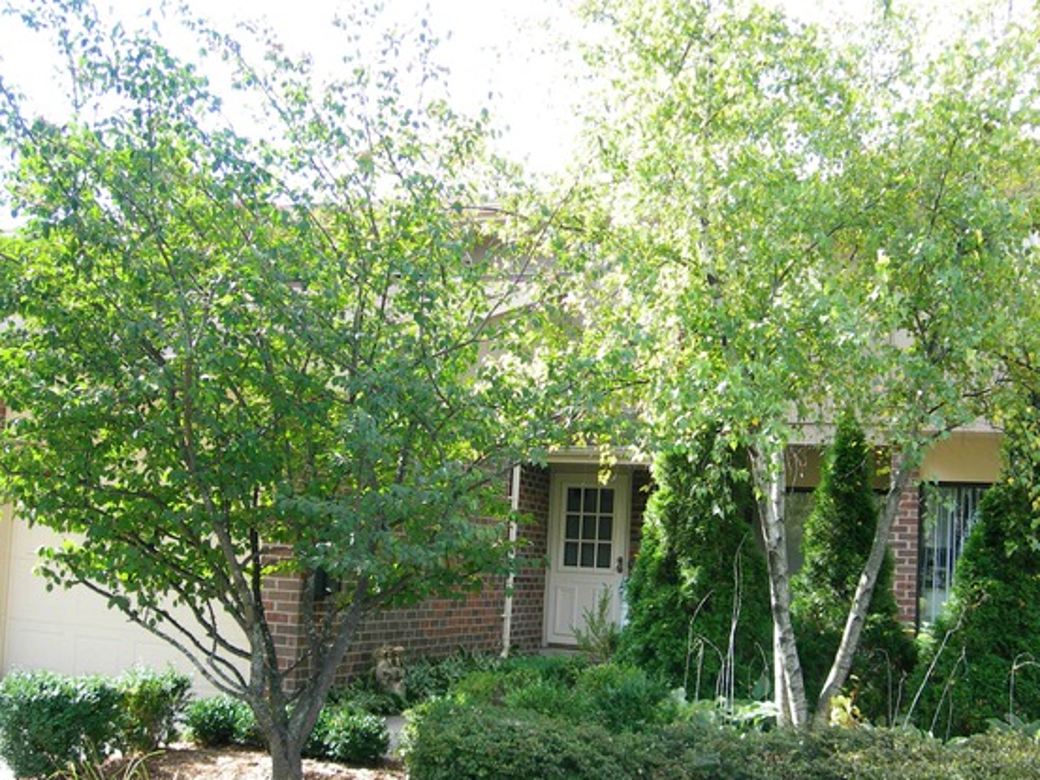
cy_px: 434
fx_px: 1322
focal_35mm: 44
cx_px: 560
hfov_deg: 42.9
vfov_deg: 32.9
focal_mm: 7.8
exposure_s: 1/105
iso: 50
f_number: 2.8
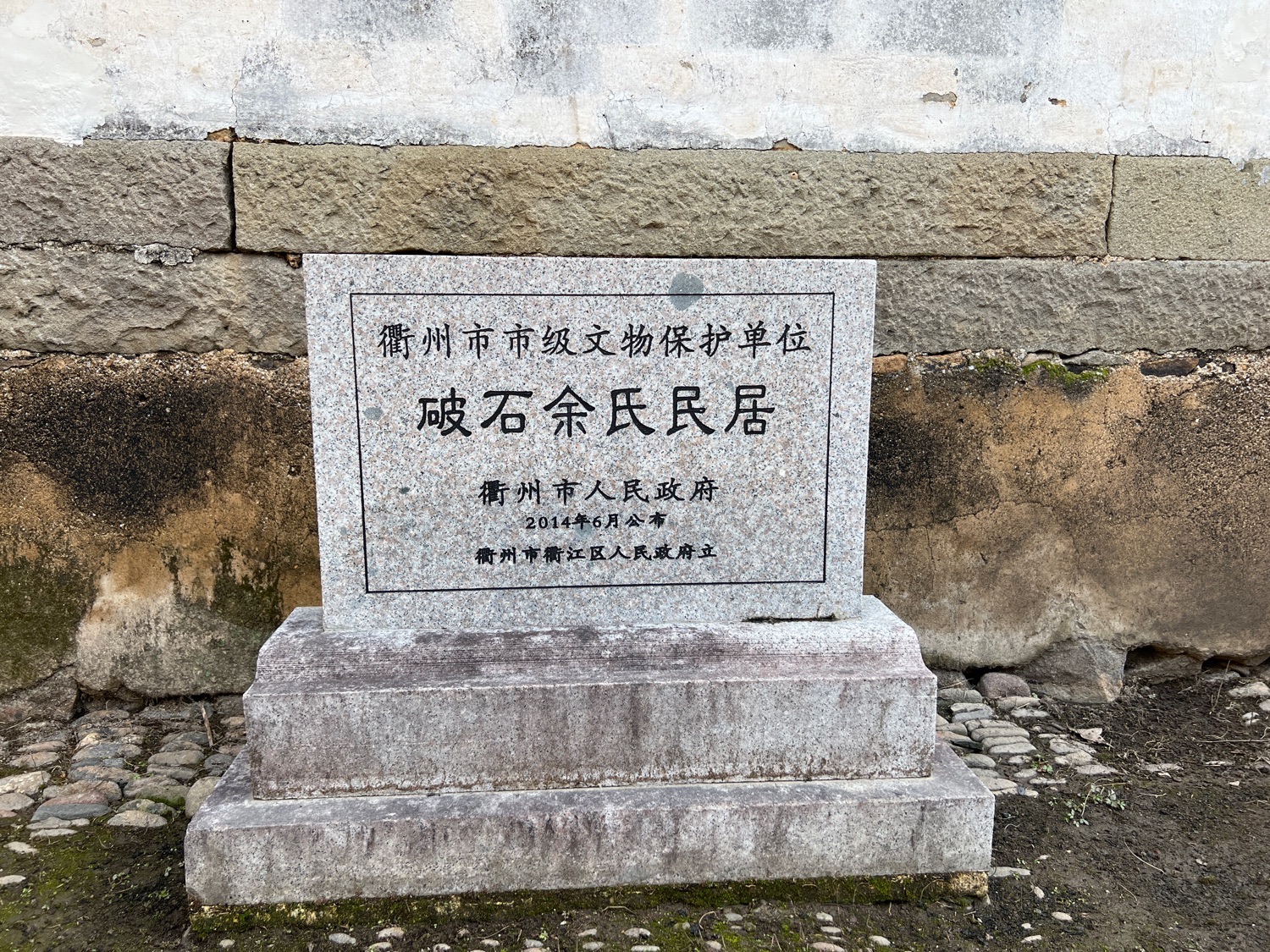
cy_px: 476
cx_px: 635
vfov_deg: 53.1
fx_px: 954
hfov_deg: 67.3
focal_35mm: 26
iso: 50
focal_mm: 5.7
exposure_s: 1/414
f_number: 1.5
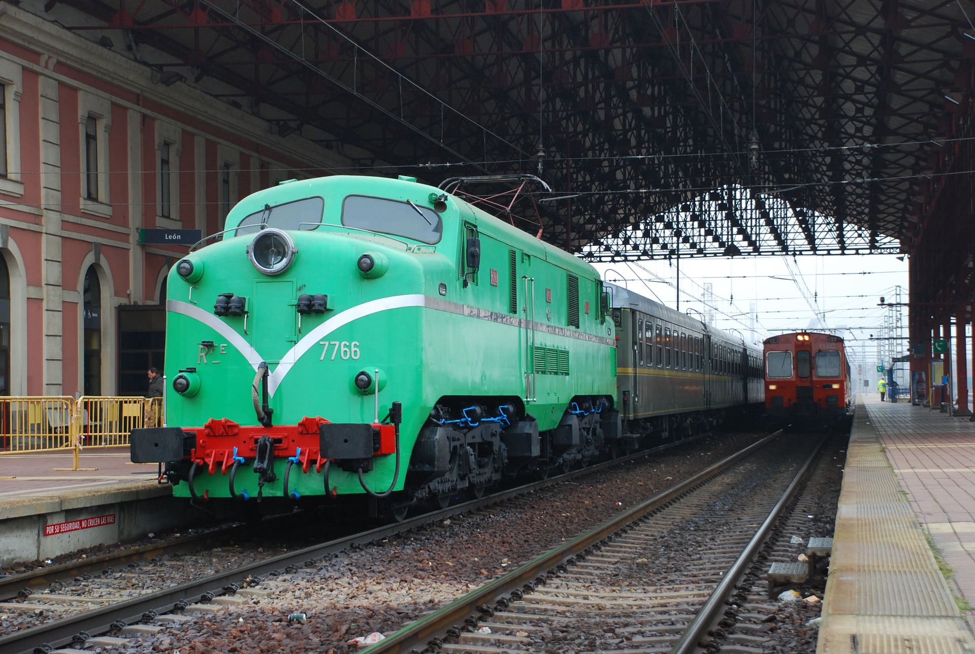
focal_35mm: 72
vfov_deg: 19.0
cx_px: 488
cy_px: 327
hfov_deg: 28.0
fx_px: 1954
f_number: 5.6
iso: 200
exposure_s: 1/125
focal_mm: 48
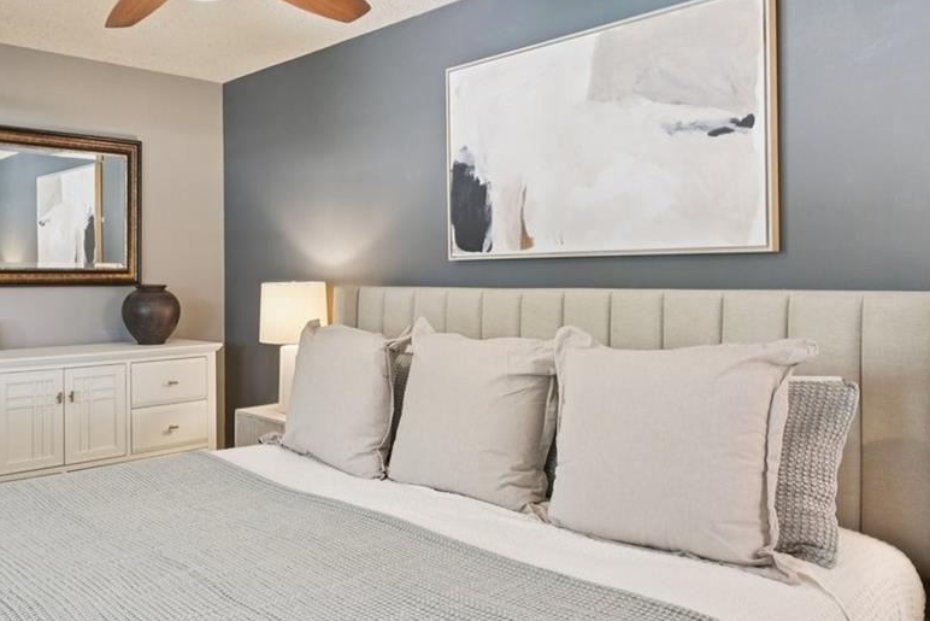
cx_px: 247
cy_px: 265
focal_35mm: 29
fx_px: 749
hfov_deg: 60.6
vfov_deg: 44.9
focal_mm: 14
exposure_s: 1/10
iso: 400
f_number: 8
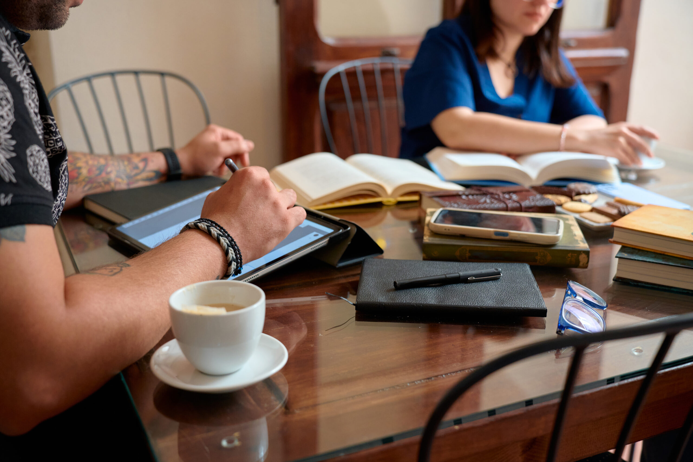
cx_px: 346
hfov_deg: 50.7
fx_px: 731
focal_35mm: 38
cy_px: 231
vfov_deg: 35.1
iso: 800
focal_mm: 38
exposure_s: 1/160
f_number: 3.2
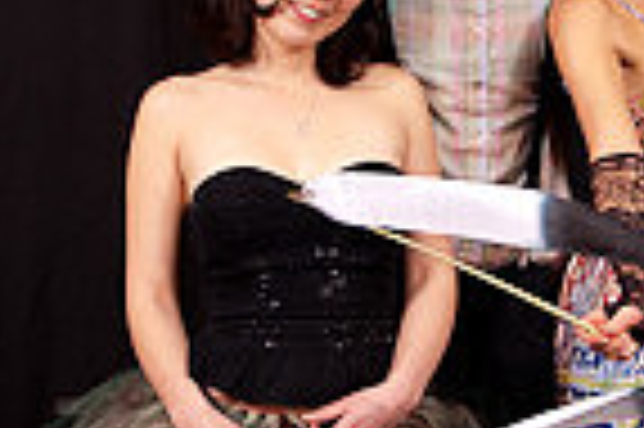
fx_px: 2280
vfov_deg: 10.7
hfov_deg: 16.0
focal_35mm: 128
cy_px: 315
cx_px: 529
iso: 200
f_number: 3.8
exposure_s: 1/400
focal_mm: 27
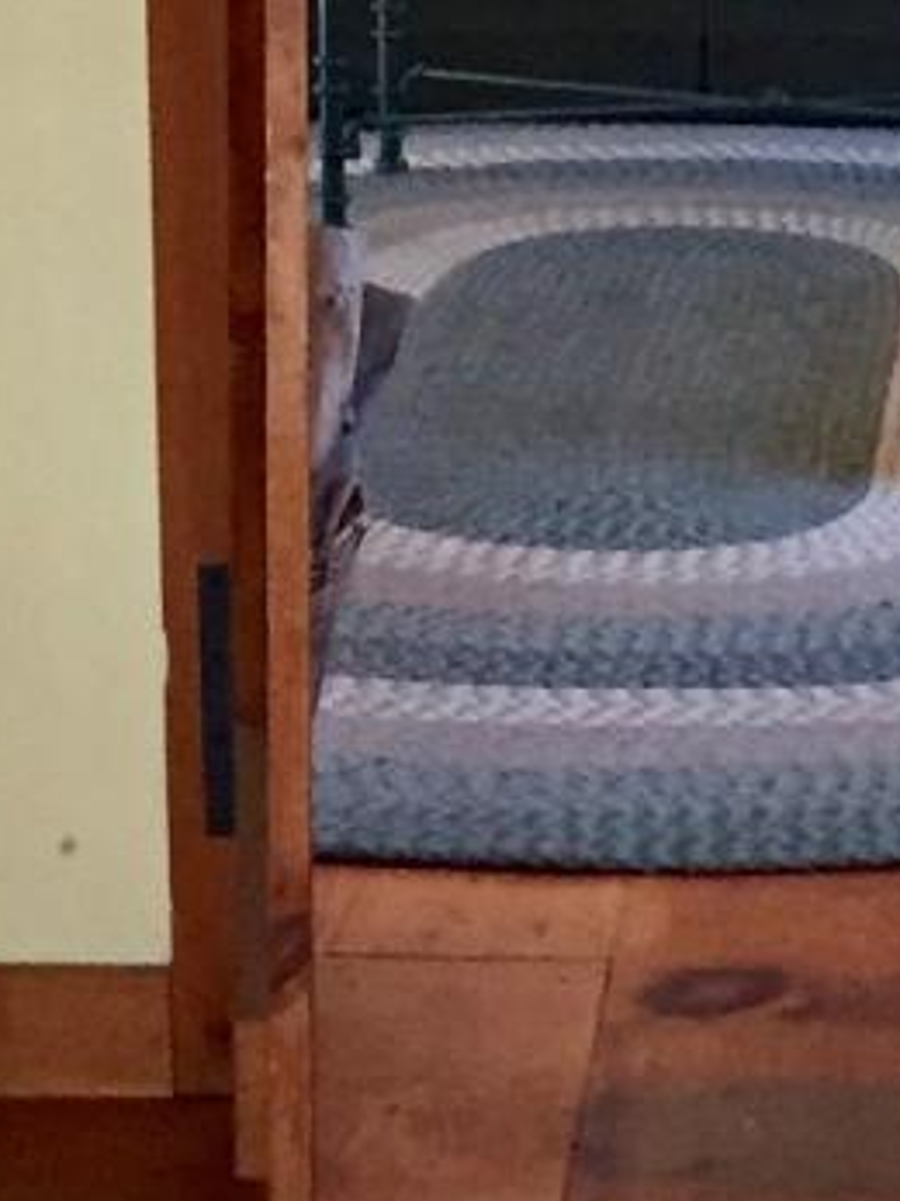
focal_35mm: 167
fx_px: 5793
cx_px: 332
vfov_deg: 11.8
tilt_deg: -8.7
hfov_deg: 8.9
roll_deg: +0.4
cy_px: 135
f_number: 2.2
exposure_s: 1/30
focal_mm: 4.15
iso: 200
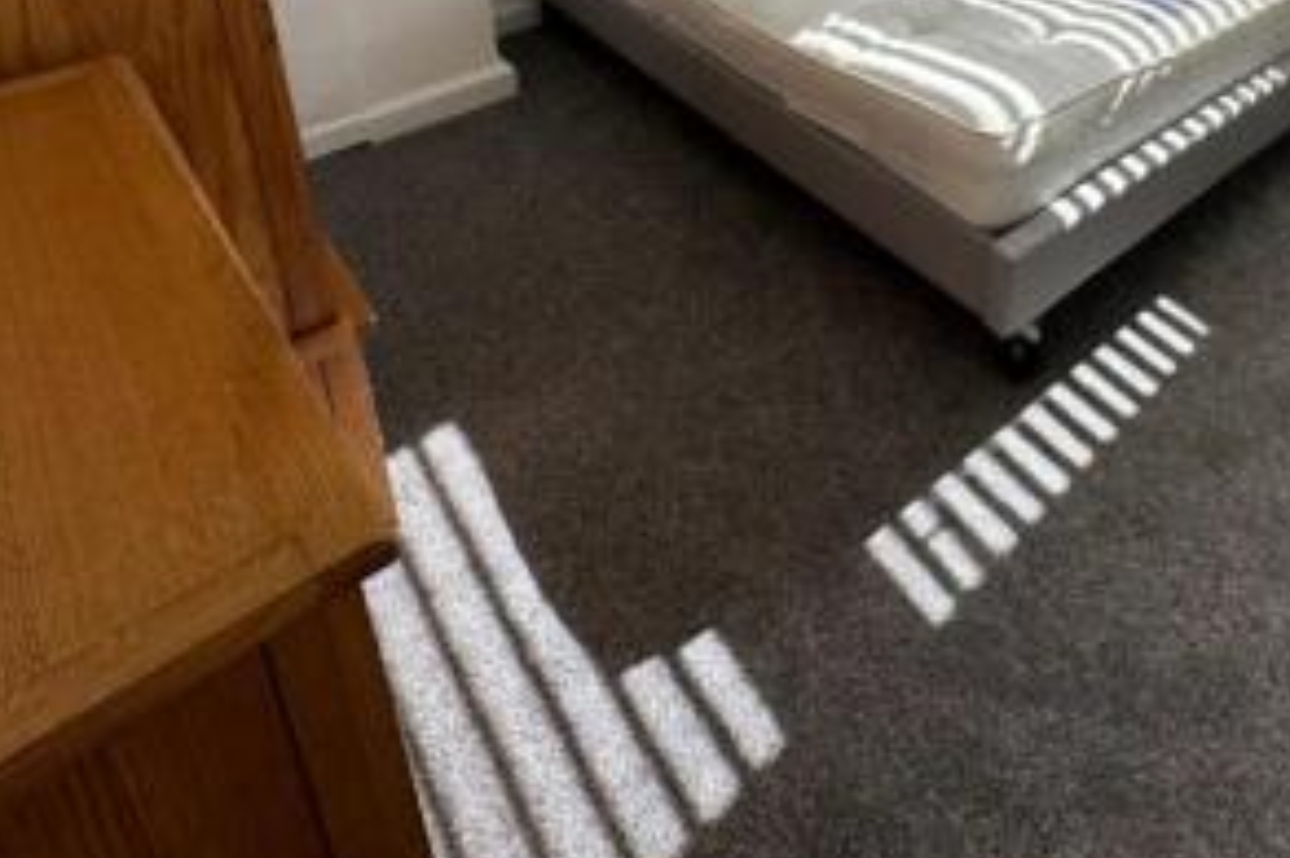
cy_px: -86
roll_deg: -1.6
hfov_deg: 60.0
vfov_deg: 37.6
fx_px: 1039
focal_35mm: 29
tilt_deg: -20.2
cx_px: 980
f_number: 2.2
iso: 40
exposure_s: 1/241
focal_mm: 2.22
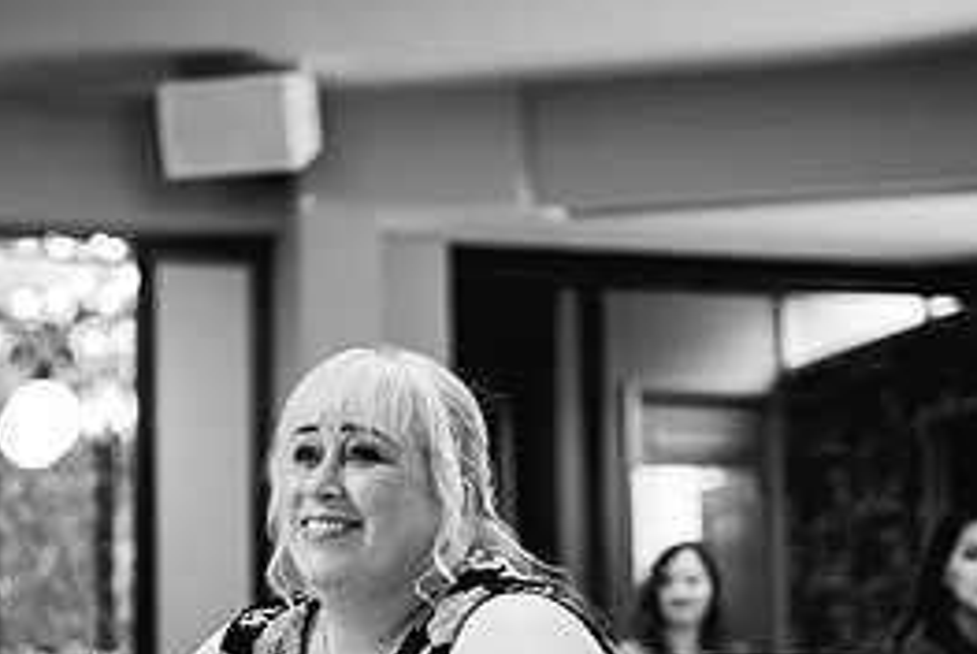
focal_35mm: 79
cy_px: 522
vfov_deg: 17.2
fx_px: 2146
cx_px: 383
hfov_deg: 25.6
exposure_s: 1/250
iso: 800
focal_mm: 35
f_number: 1.4
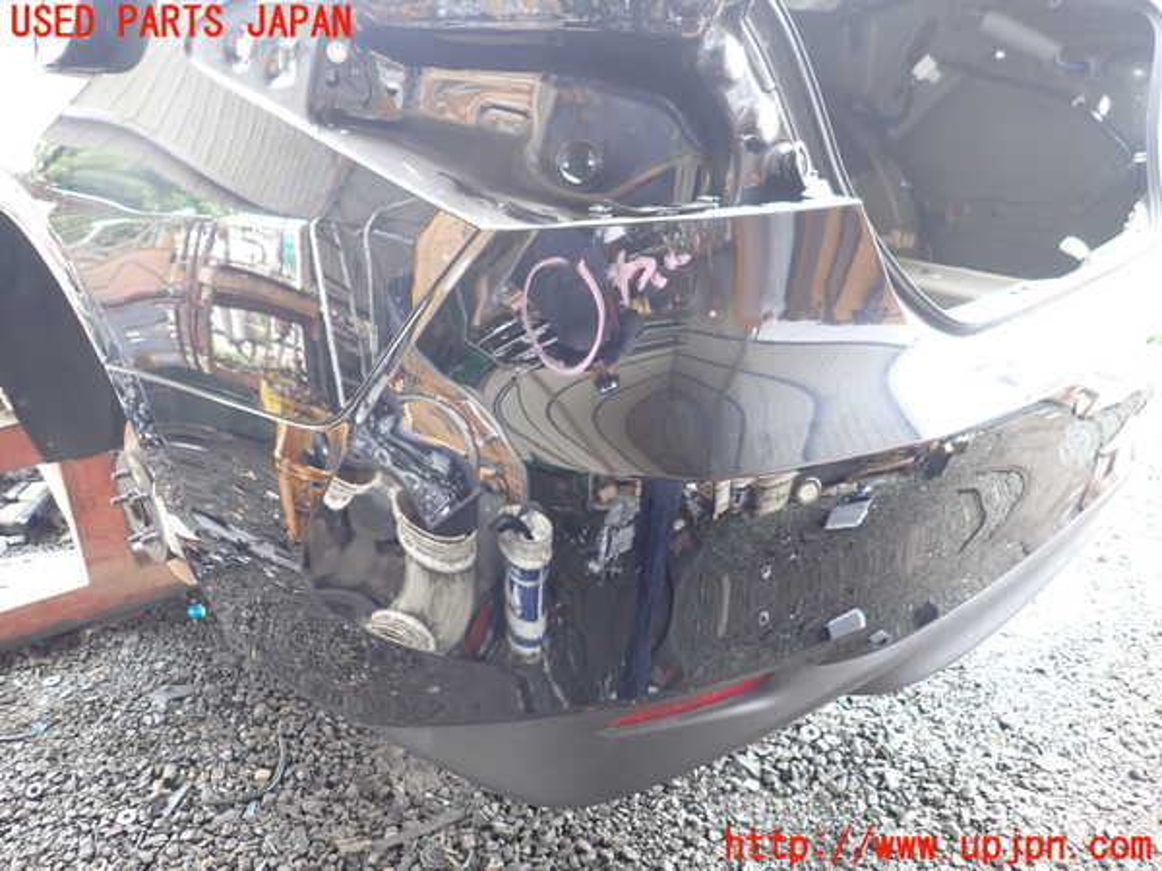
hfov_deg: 69.4
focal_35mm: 25
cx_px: 581
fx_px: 839
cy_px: 436
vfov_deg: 54.9
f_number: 2
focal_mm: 4.5
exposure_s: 1/40
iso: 200
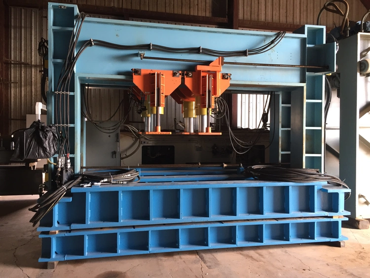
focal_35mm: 29
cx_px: 185
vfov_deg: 48.3
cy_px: 139
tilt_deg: -1.0
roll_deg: -1.0
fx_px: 310
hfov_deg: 61.6
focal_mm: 4.15
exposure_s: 1/30
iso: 80
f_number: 2.2
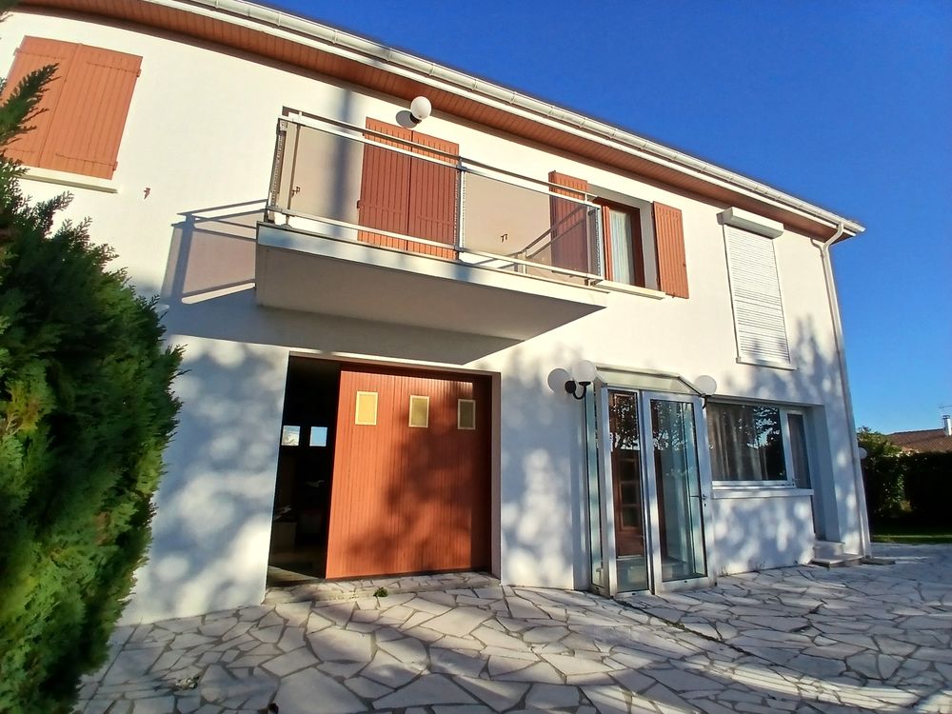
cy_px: 357
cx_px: 476
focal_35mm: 17
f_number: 2.2
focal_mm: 1.4
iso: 50
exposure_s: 1/1427
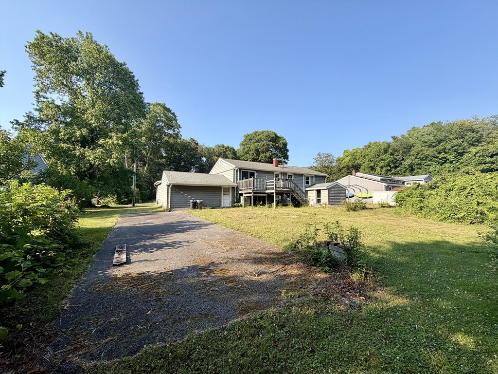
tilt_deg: +3.9
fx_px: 201
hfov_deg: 102.1
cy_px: 187
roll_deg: -0.1
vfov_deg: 85.7
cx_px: 249
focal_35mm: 14
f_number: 2.2
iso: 40
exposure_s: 1/734
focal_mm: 2.22
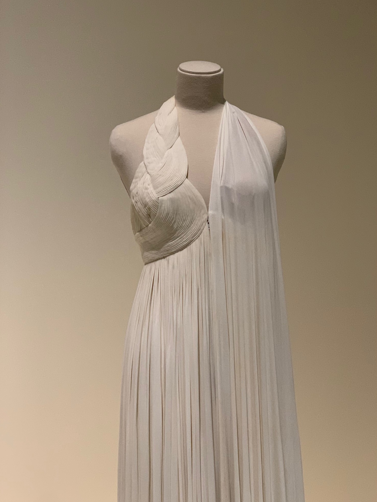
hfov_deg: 27.5
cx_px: 191
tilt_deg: -5.3
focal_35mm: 53
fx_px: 769
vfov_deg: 36.2
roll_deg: +1.2
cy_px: 254
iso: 320
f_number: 2.4
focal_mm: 6
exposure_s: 1/60
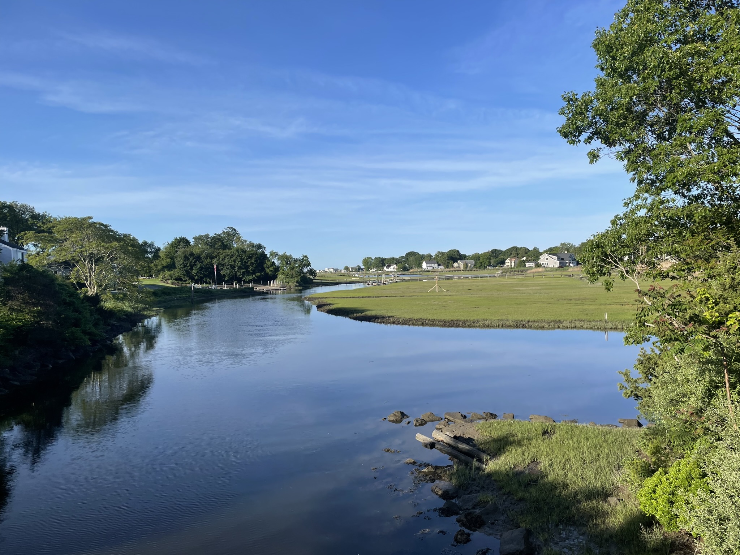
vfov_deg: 53.1
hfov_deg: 67.3
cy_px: 278
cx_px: 370
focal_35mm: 26
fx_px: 556
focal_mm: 4.2
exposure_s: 1/3125
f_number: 1.6
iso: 32
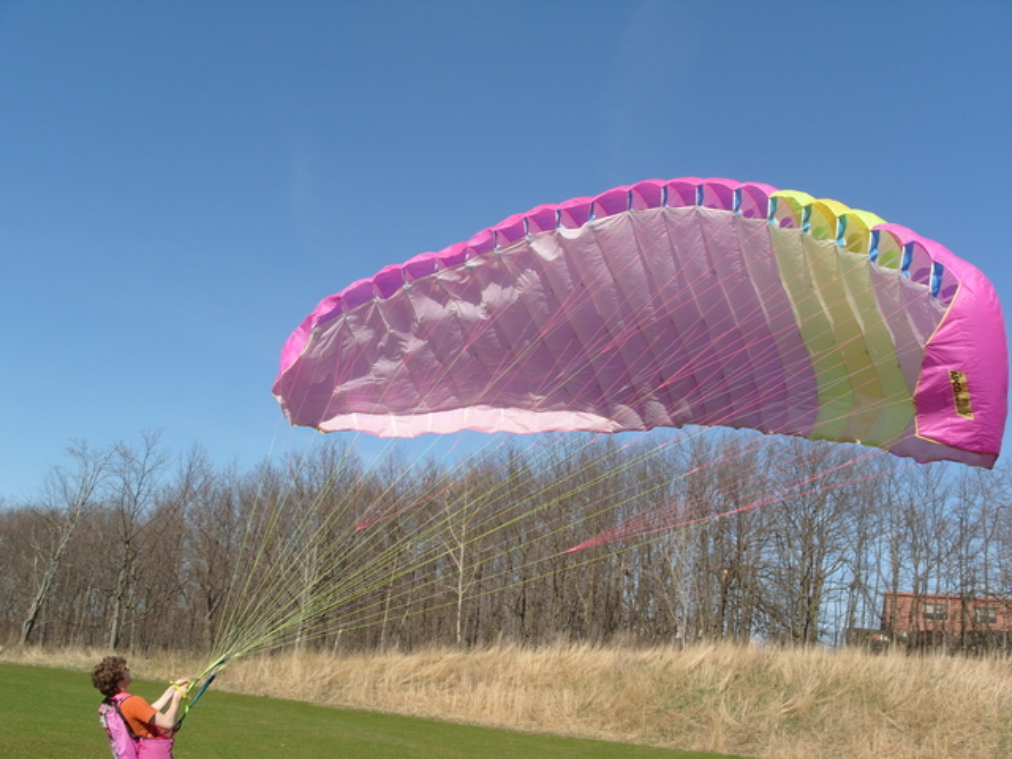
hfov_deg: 52.6
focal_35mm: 35
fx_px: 1023
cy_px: 380
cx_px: 506
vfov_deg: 40.7
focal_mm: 7.8
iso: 80
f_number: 6.8
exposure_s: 1/500
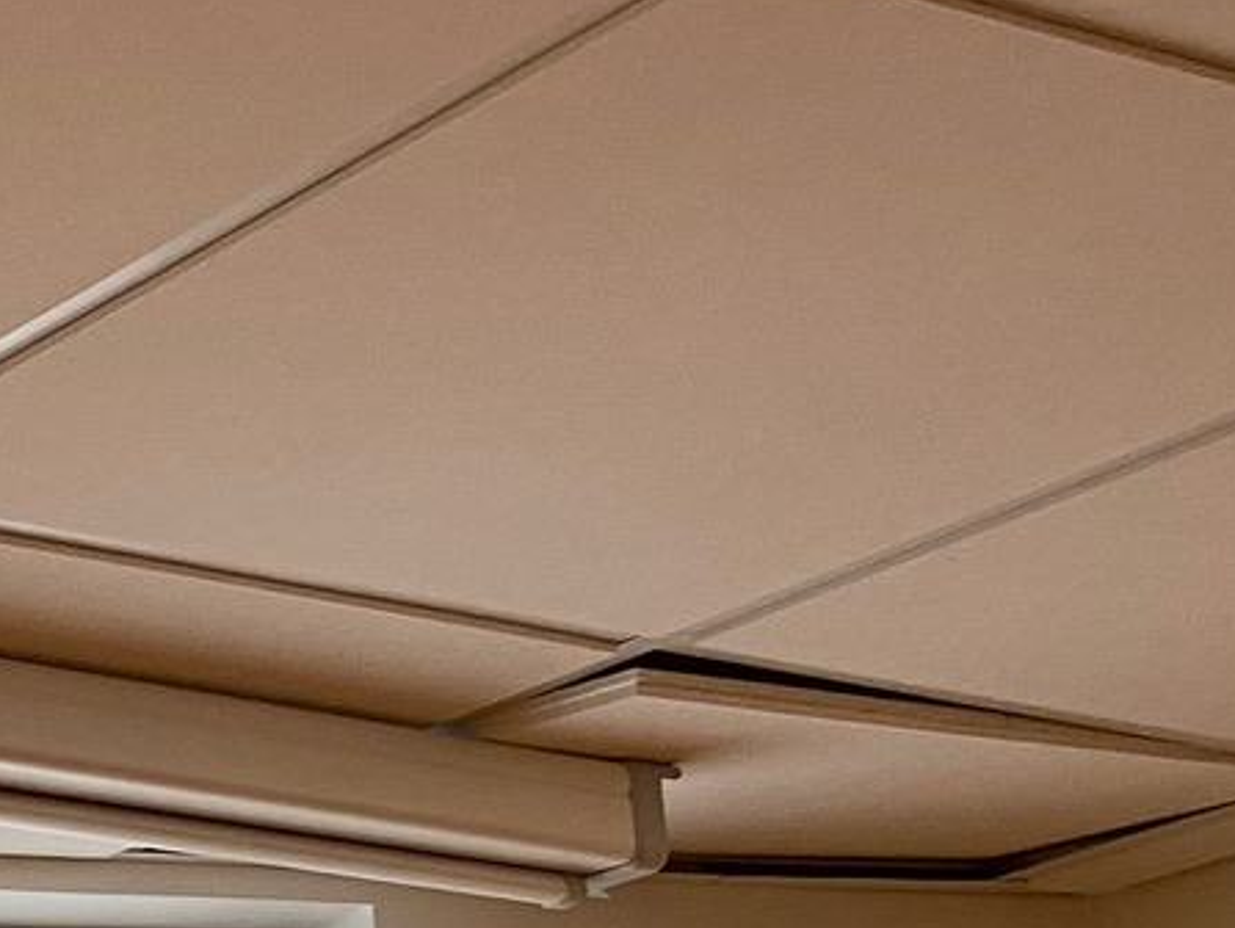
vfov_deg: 12.1
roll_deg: +1.0
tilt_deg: +11.1
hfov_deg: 14.0
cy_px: 1204
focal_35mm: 119
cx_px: -1205
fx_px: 4249
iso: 64
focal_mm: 4.25
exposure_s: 1/50
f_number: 1.8
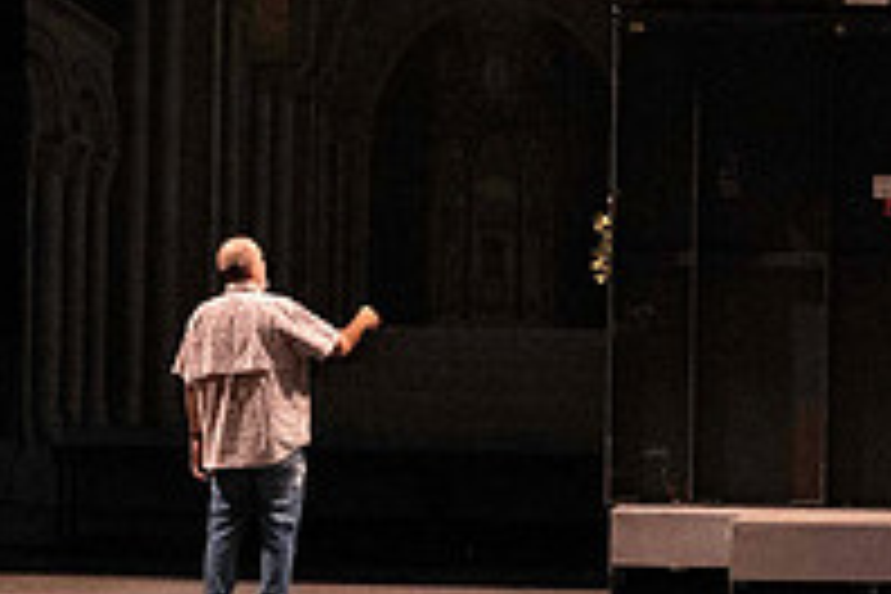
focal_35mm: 205
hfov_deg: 10.0
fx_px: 5073
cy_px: -214
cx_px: 526
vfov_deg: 6.6
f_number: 5
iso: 25600
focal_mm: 70
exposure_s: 1/320
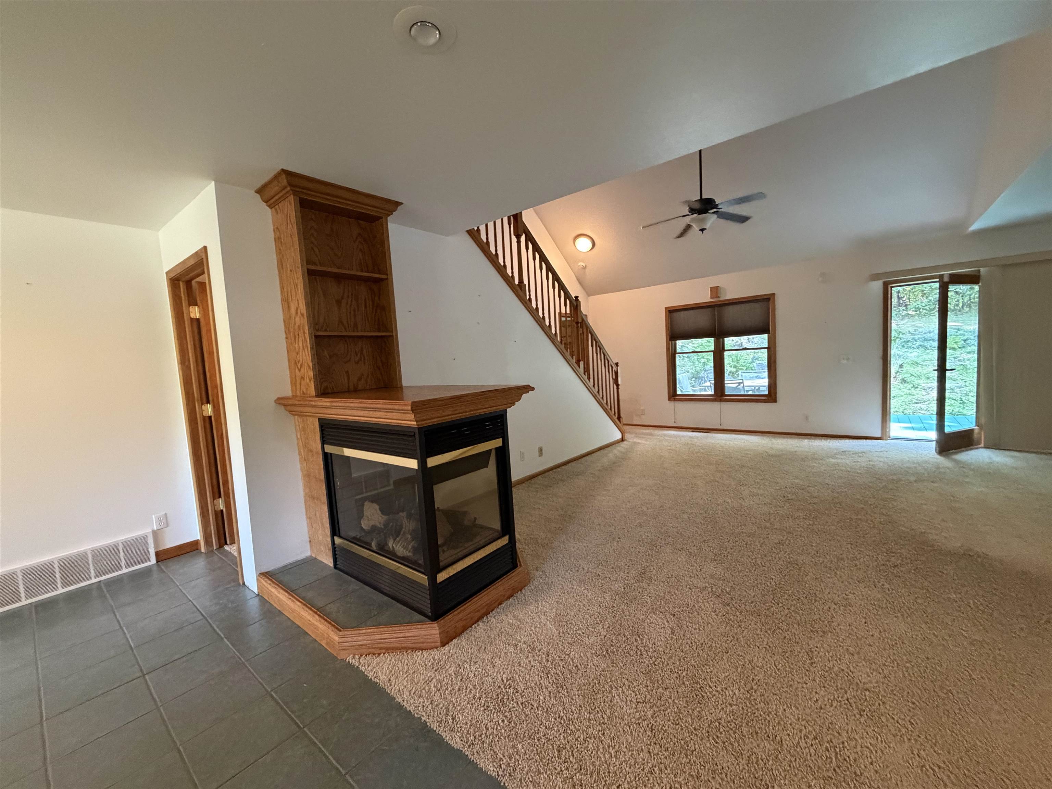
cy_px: 394
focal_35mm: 14
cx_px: 526
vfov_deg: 85.7
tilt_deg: -5.2
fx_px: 425
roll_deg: +3.8
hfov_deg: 102.1
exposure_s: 1/60
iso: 640
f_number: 2.2
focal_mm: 2.22
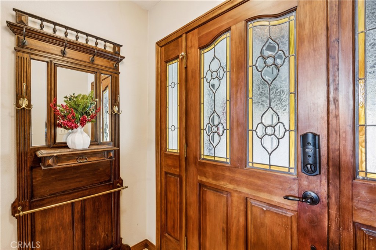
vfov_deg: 72.7
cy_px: 125
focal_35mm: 16
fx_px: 170
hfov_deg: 95.7
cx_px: 188
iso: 100
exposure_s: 3.2
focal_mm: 16.3
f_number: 13
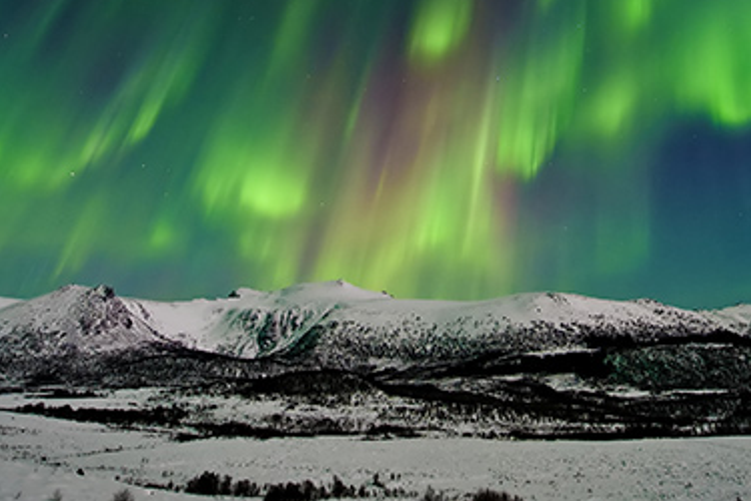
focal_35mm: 30
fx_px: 626
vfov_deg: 35.6
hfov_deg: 61.9
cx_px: 402
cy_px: -80
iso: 1600
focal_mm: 15
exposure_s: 5
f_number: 3.5
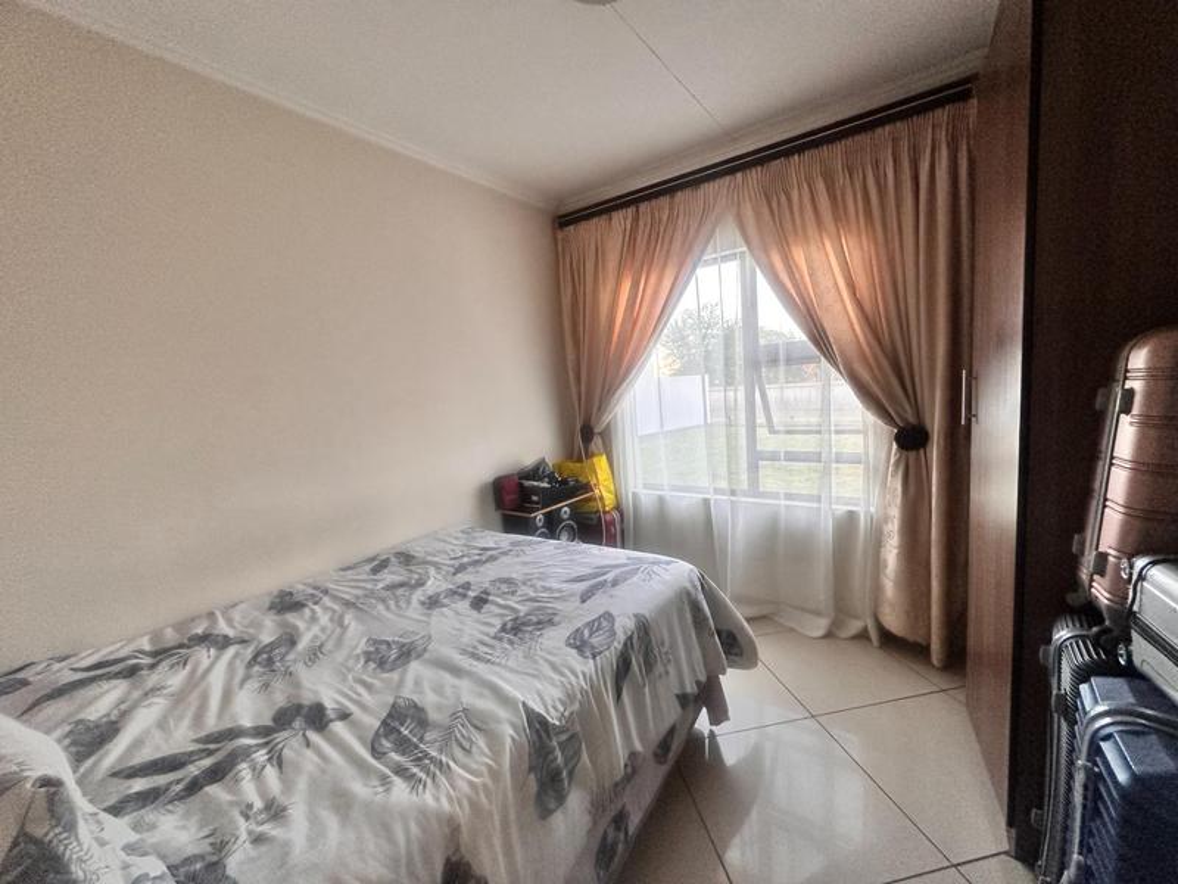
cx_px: 589
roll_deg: +3.9
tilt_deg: -7.3
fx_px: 476
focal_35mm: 14
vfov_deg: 85.7
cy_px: 442
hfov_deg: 102.1
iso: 200
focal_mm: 2.22
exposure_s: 1/100
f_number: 2.2
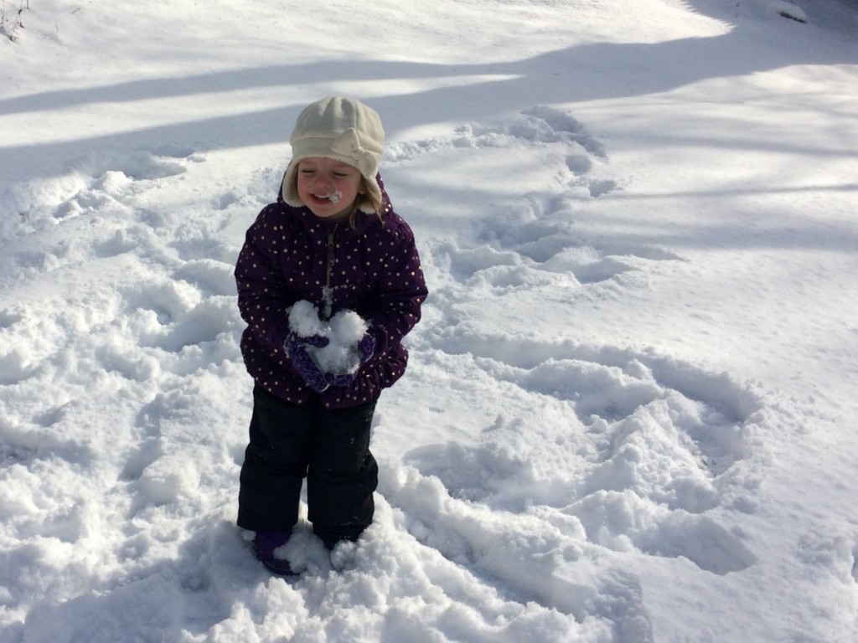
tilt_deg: -24.6
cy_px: 322
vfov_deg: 48.2
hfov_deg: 61.7
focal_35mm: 29
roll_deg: +2.0
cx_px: 429
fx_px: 719
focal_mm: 4.15
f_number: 2.2
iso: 32
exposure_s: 1/4566
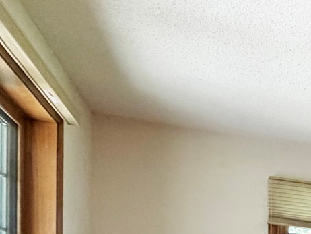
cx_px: 661
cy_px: 319
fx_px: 557
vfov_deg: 21.1
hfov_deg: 17.7
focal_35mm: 62
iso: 250
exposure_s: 1/120
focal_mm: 2.22
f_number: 2.2
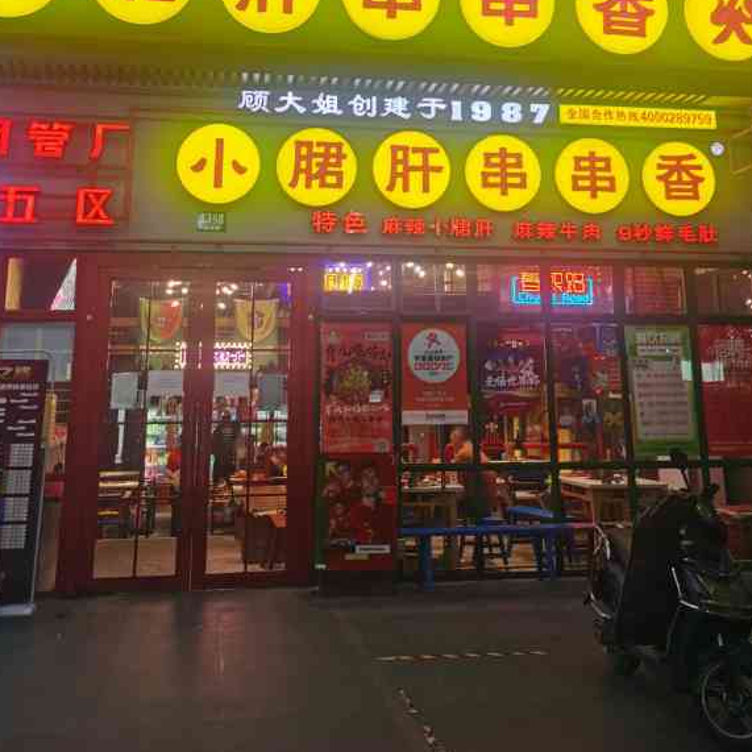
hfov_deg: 42.8
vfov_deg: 41.4
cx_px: 369
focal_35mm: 39
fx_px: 959
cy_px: 173
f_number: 1.8
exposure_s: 1/100
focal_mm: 5.58
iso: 50
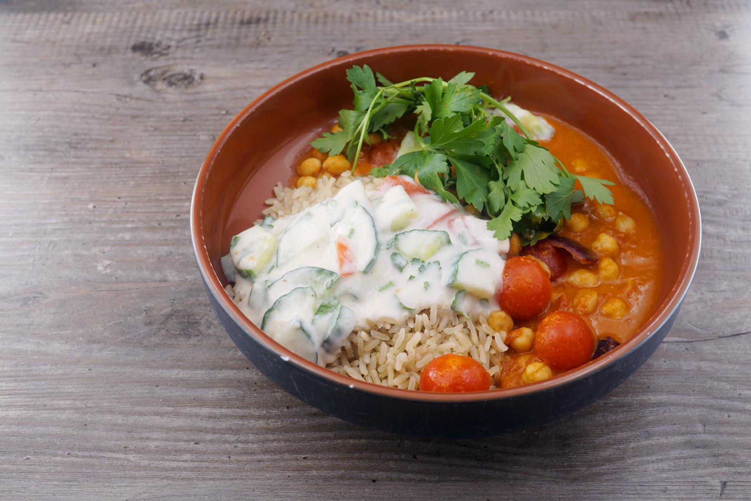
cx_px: 376
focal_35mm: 45
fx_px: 939
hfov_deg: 43.6
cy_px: 250
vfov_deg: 29.9
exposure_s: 1/25
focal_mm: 30
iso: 100
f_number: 6.3
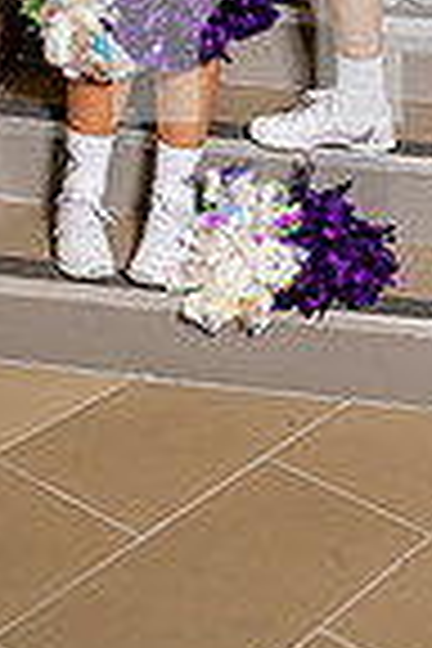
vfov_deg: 18.6
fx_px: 1746
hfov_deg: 14.1
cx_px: 274
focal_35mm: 97
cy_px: -328
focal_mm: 31
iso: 250
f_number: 8
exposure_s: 1/125
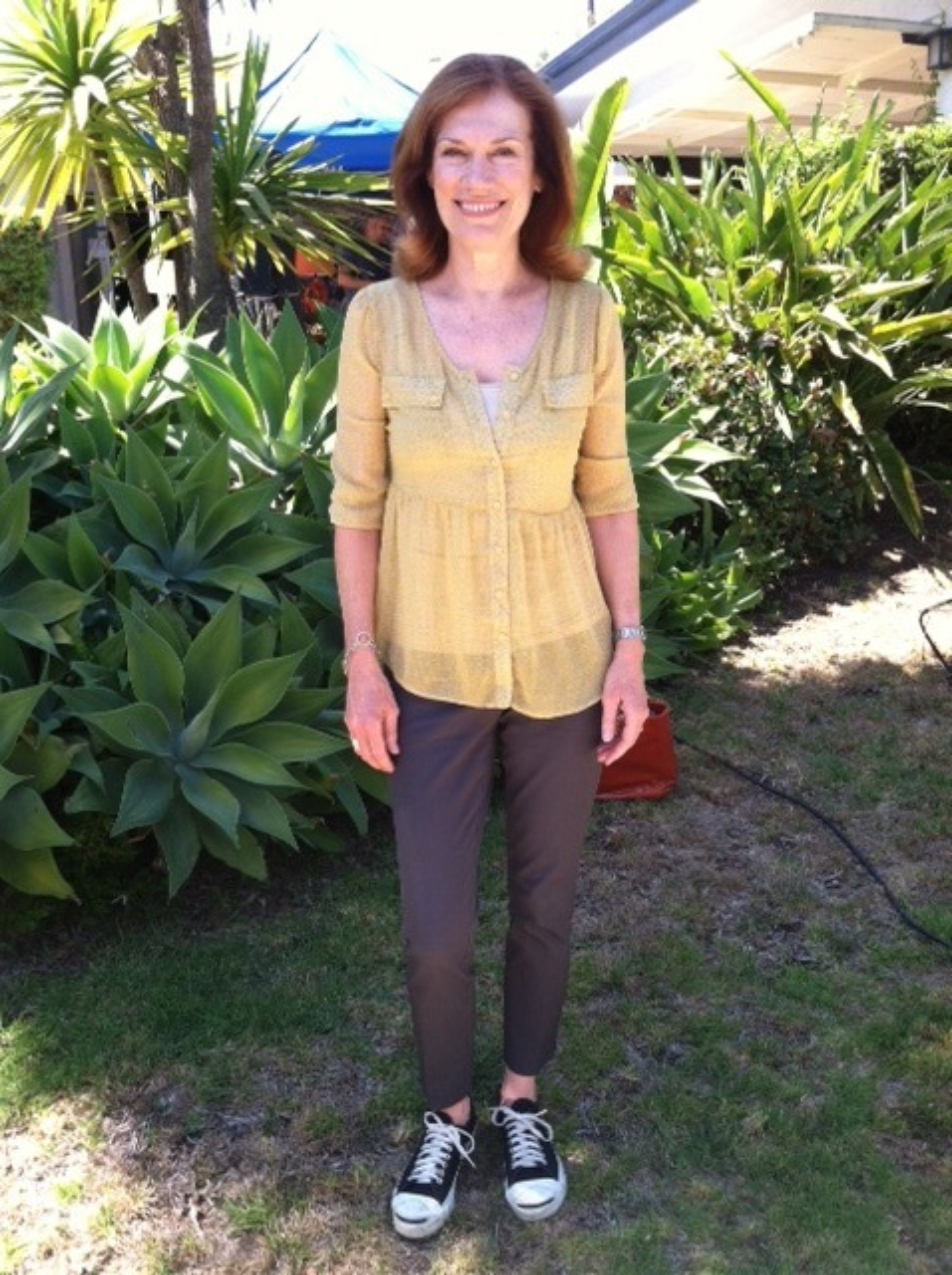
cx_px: 476
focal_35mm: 35
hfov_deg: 40.6
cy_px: 638
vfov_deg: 52.7
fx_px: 1287
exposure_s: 1/208
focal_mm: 3.85
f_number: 2.8
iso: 80
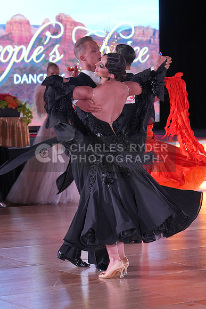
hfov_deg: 10.4
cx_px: 103
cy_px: 154
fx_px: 1132
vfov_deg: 15.5
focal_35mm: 132
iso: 1600
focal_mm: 88
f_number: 4
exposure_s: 1/400
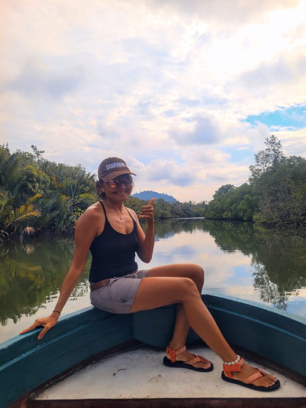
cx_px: 153
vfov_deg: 67.3
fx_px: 306
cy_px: 204
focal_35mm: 26
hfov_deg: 53.1
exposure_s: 1/4142
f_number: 1.8
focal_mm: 5.4
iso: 40
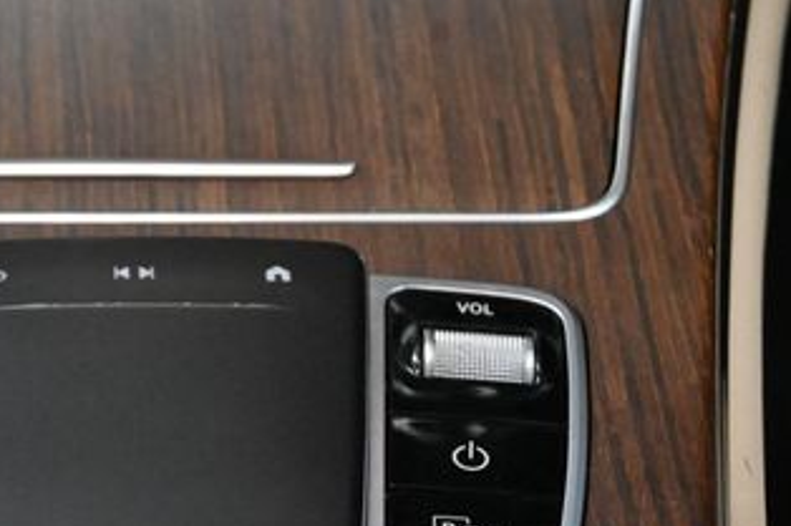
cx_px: 134
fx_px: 3360
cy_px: 453
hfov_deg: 13.3
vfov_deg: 8.9
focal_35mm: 153
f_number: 6.3
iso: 7200
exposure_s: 1/60
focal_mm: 50
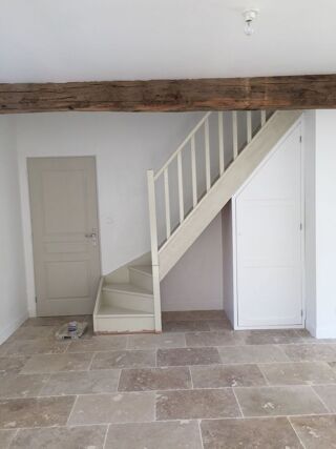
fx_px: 376
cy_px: 224
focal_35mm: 29
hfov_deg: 48.2
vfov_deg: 61.7
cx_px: 168
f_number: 2.2
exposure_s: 1/100
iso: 50
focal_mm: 4.15
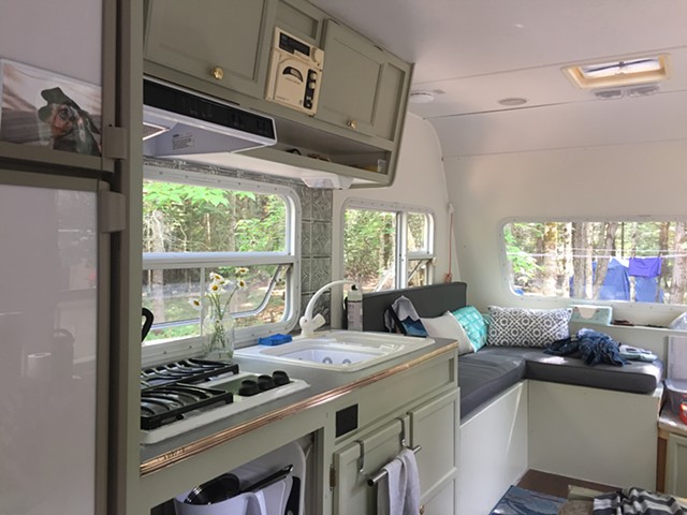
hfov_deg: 61.7
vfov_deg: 48.2
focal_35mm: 29
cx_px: 344
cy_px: 258
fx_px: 576
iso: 64
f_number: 2.2
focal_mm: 4.2
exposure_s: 1/30
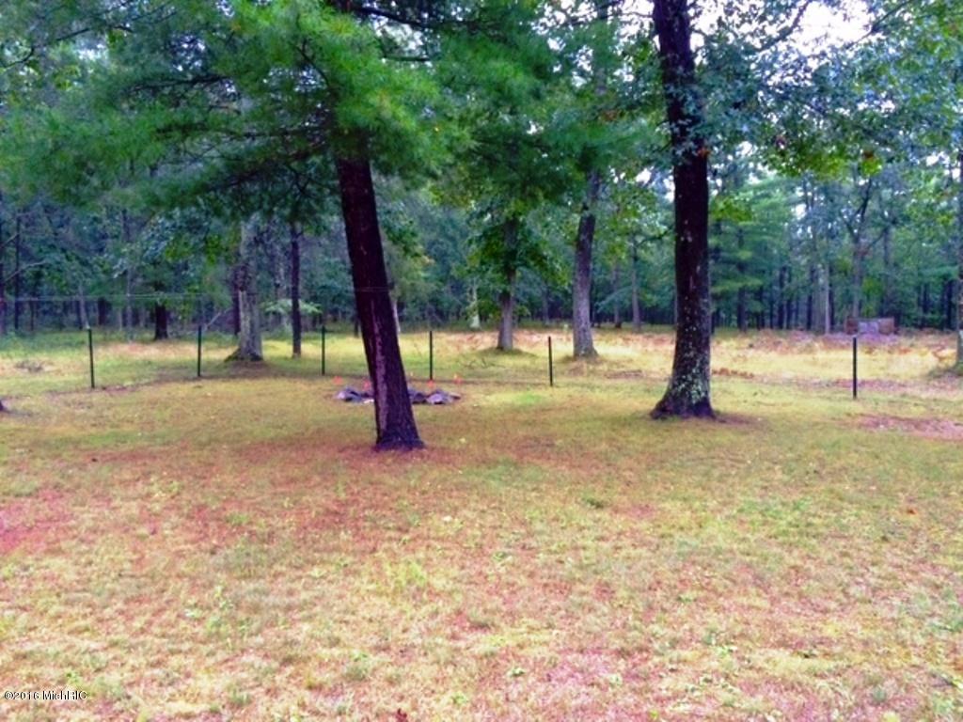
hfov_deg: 61.7
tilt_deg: -4.5
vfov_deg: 48.2
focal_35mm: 29
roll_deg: +0.5
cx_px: 482
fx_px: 807
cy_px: 361
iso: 320
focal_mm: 4.15
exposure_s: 1/24
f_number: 2.2
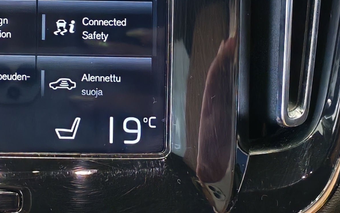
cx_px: -16
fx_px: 1121
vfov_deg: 10.8
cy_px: 24
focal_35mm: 121
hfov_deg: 16.8
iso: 2000
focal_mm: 6.12
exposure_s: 1/50
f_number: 1.9
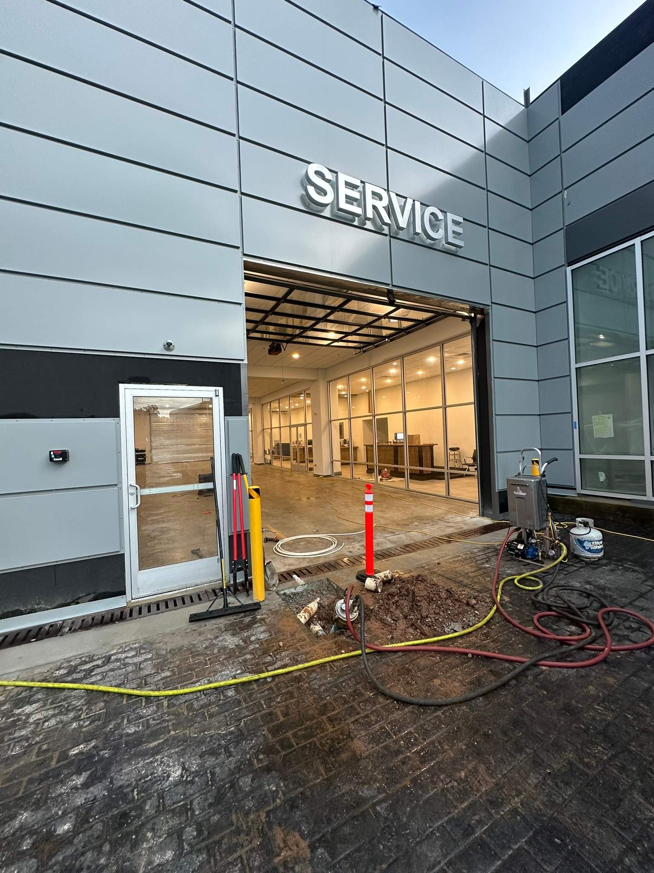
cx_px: 327
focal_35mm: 14
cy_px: 436
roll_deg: +1.9
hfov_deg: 85.7
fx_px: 353
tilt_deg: +1.9
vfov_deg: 102.1
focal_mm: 2.22
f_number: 2.2
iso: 200
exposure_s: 1/60
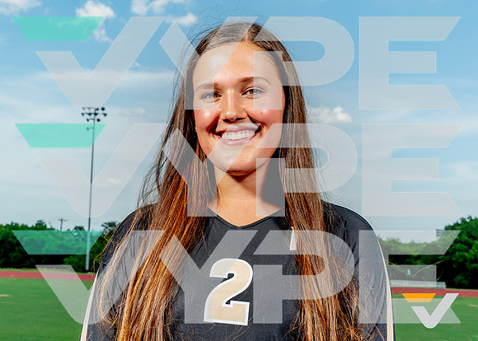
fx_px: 695
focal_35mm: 51
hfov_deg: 37.9
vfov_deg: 27.5
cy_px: 195
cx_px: 218
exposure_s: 1/125
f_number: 11
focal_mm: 41
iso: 100
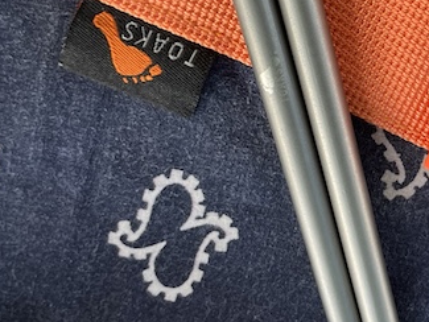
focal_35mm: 72
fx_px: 893
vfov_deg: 20.2
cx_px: 430
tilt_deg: -77.9
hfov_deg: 25.7
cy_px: 56
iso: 100
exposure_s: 1/121
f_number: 1.6
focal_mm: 5.1
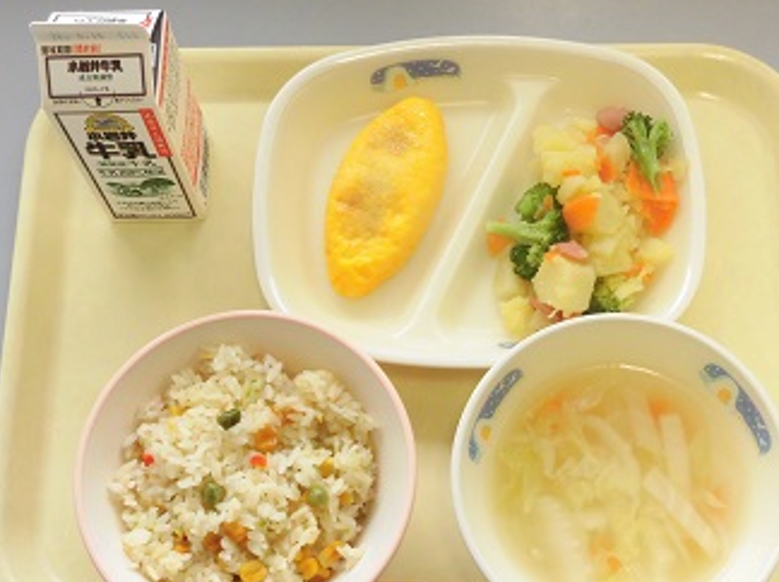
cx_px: 426
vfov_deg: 26.5
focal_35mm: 55
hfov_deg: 35.0
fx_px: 1236
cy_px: 342
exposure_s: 1/60
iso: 160
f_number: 3.8
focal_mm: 7.72
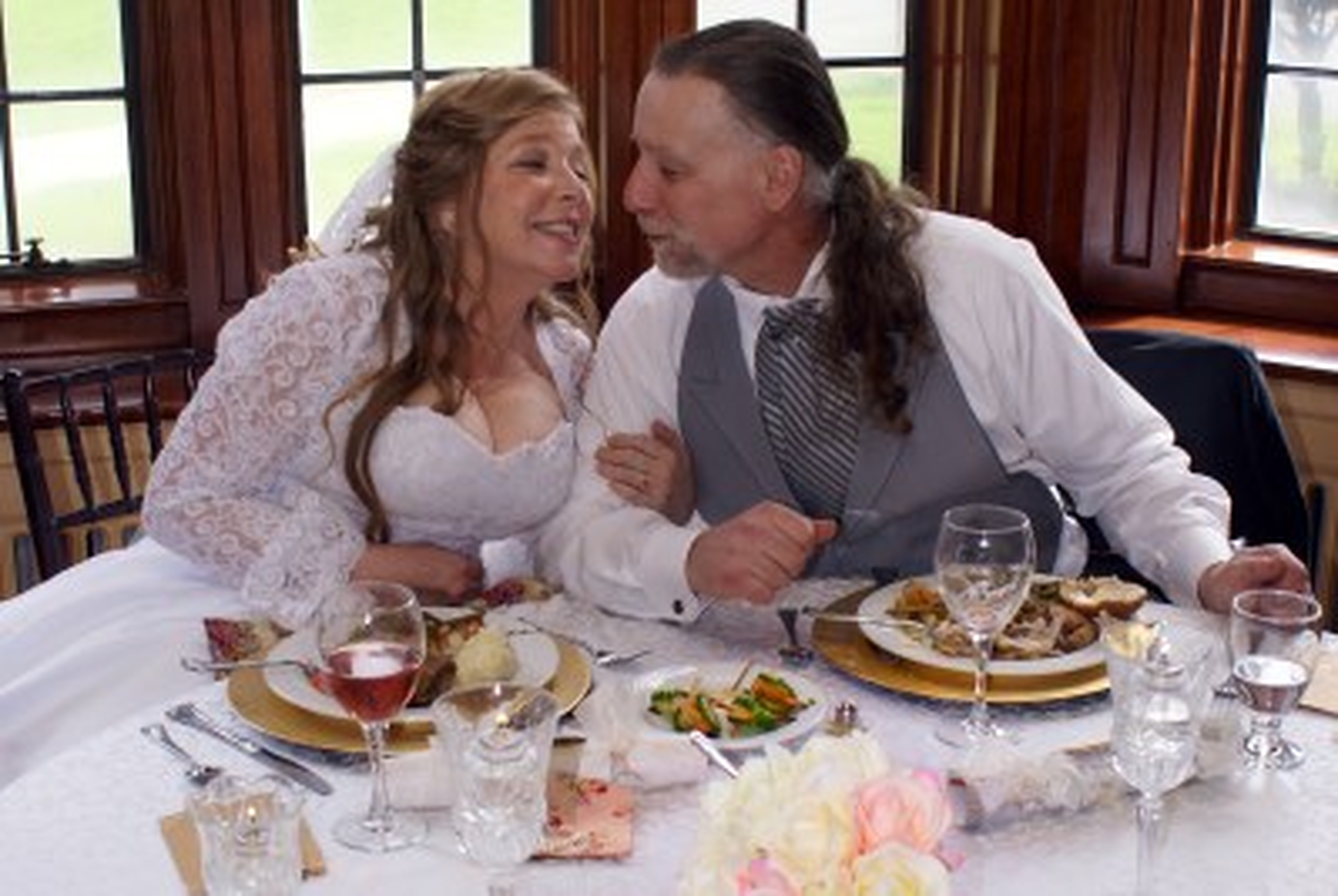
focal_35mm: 39
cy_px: 448
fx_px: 1451
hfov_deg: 49.5
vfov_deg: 34.3
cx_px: 669
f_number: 5
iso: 100
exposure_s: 1/125
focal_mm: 26
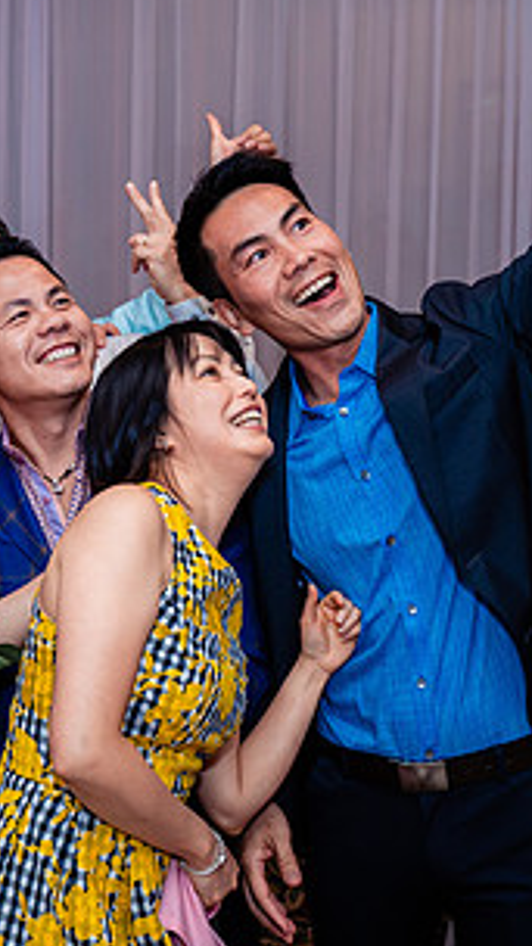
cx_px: 124
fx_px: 1404
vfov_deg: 37.1
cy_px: 378
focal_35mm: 56
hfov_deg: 21.2
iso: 640
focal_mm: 28
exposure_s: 1/160
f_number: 3.5
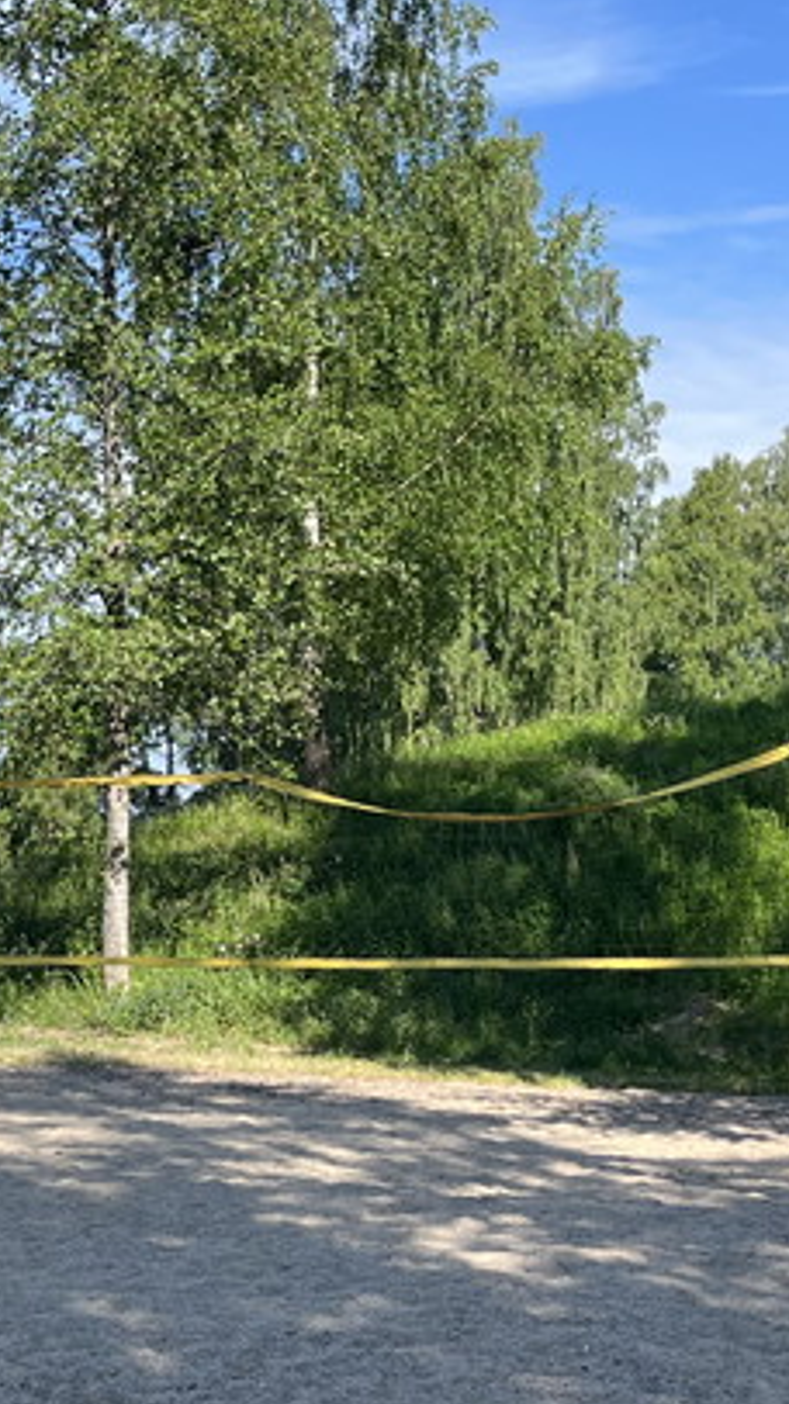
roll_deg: -1.0
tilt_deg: -1.3
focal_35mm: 67
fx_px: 2495
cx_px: 28
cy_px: 934
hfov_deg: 17.6
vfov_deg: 31.2
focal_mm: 5.1
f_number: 1.6
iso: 50
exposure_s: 1/1212
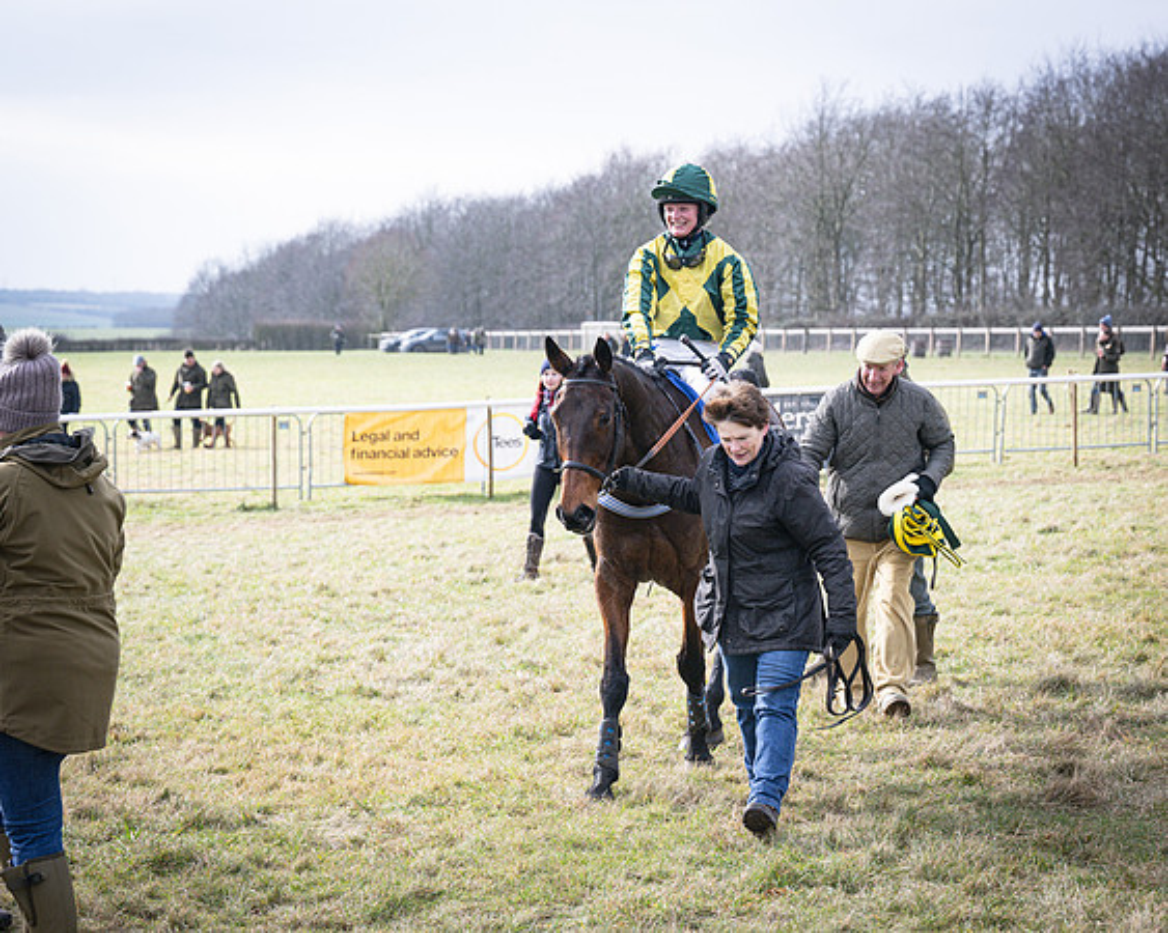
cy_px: 466
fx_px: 2880
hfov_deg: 22.9
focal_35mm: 83
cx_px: 584
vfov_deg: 18.4
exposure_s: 1/1000
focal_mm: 74
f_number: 5
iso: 400
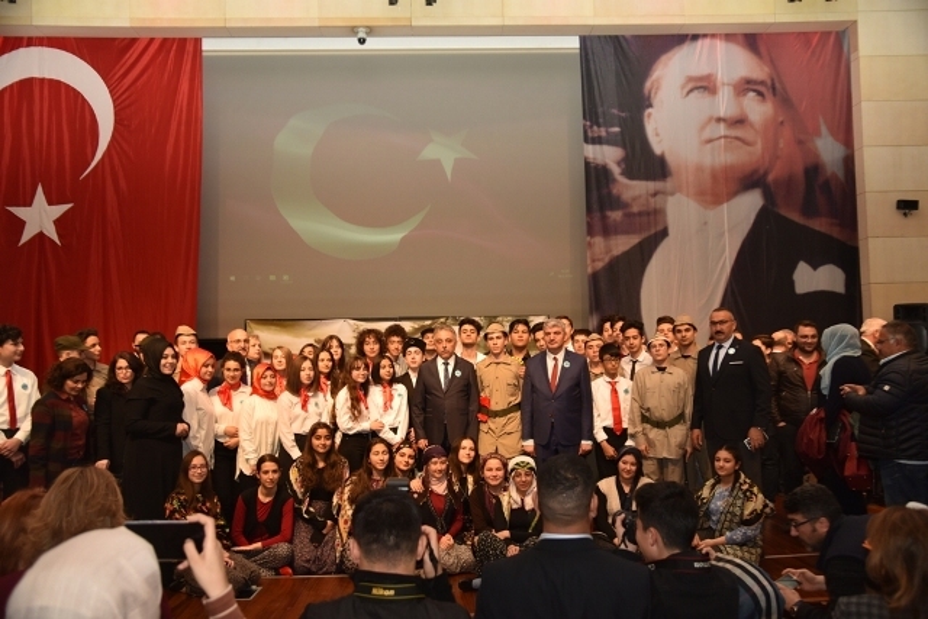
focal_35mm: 32
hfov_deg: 58.7
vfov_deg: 41.1
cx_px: 464
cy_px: 310
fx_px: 825
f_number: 4
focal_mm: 32
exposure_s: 1/160
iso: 500
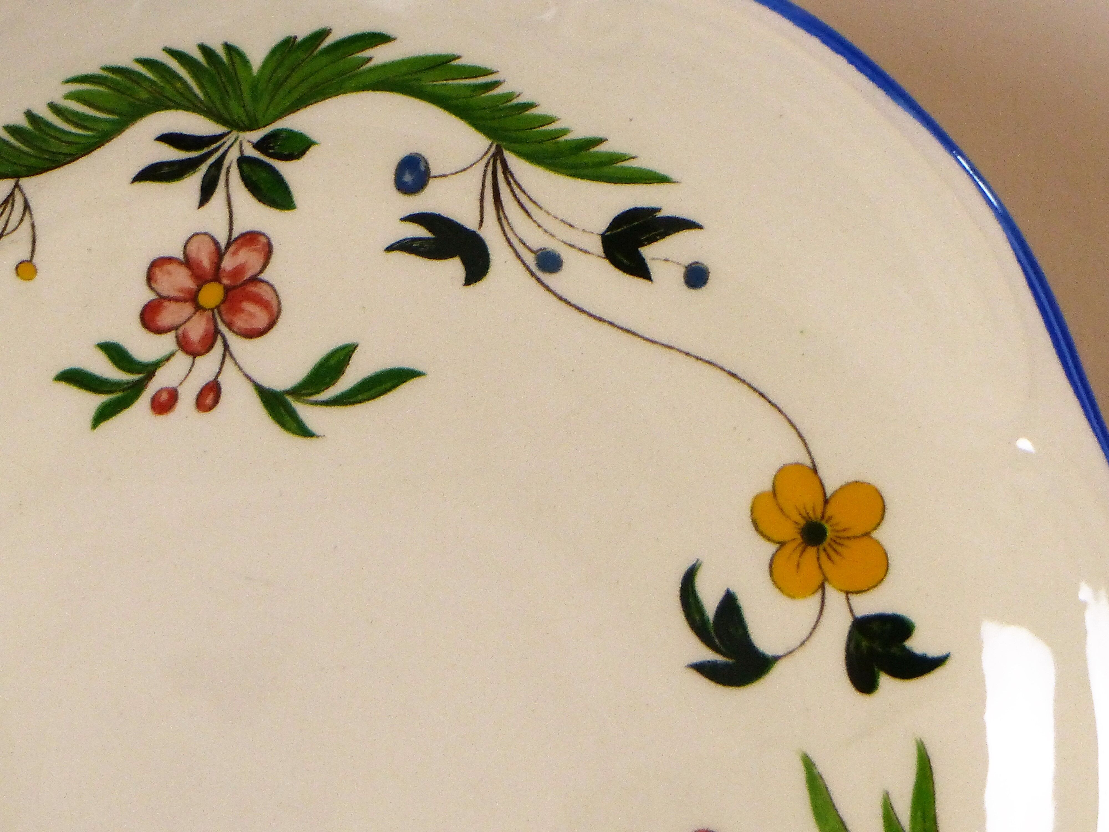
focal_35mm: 409
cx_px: 554
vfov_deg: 3.6
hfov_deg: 4.8
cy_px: 416
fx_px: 13103
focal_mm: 67
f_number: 2.8
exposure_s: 1/100
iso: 320
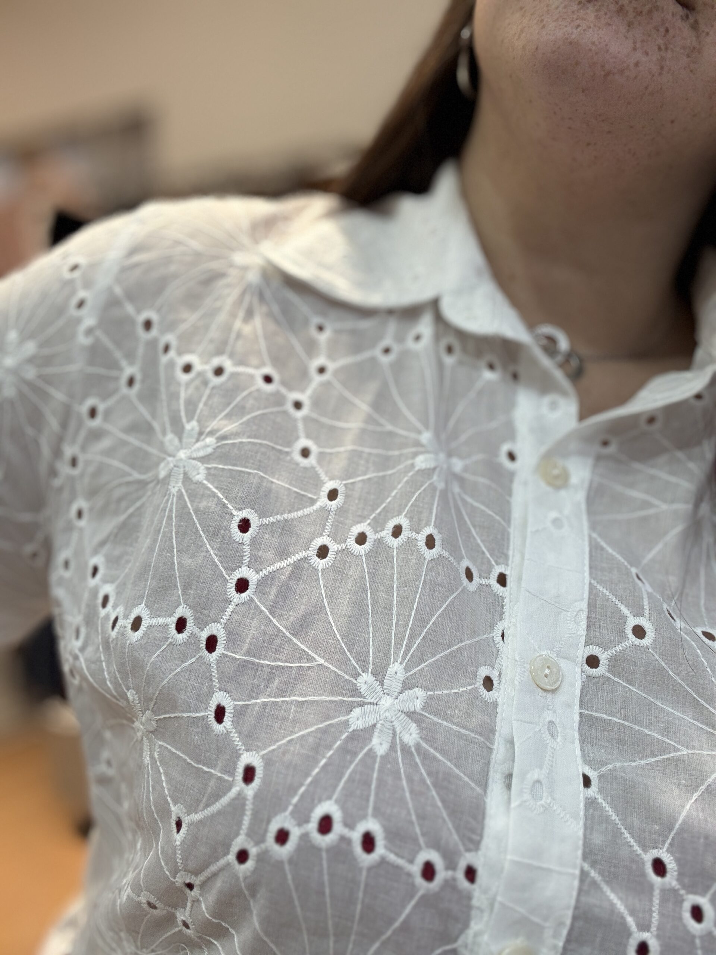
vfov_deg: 60.0
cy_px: 478
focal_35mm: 30
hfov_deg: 46.8
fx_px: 827
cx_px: 358
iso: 64
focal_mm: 2.69
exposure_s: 1/100
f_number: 1.9
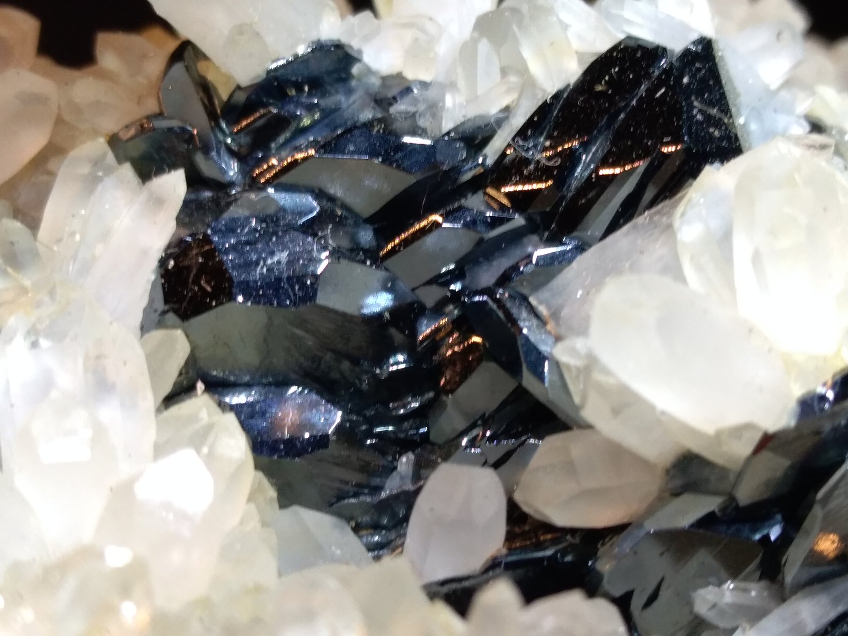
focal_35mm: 26
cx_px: 424
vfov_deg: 53.1
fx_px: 637
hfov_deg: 67.3
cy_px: 318
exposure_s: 1/30
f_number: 2
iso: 192
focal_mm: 3.54
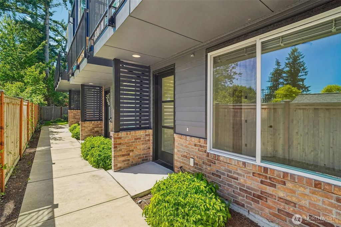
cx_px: 170
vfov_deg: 73.7
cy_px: 114
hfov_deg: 96.8
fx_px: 151
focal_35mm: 16
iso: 1600
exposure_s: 1/320
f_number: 8
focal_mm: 16
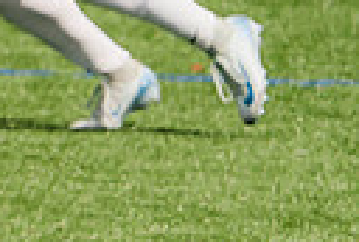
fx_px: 31426
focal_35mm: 3144
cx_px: -394
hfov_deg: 0.7
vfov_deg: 0.4
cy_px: -23
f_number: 6.3
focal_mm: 576
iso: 200
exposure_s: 1/1600
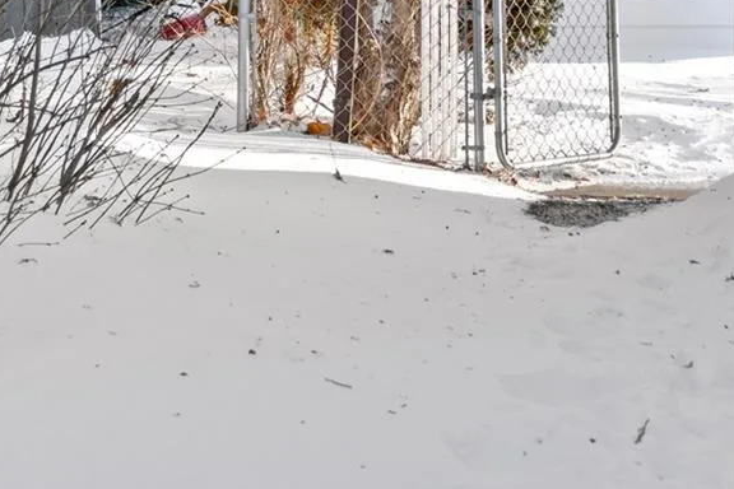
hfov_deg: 20.0
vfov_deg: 12.9
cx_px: 422
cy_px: -164
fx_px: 2081
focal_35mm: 102
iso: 100
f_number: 4.2
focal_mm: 24.5
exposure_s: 1/125
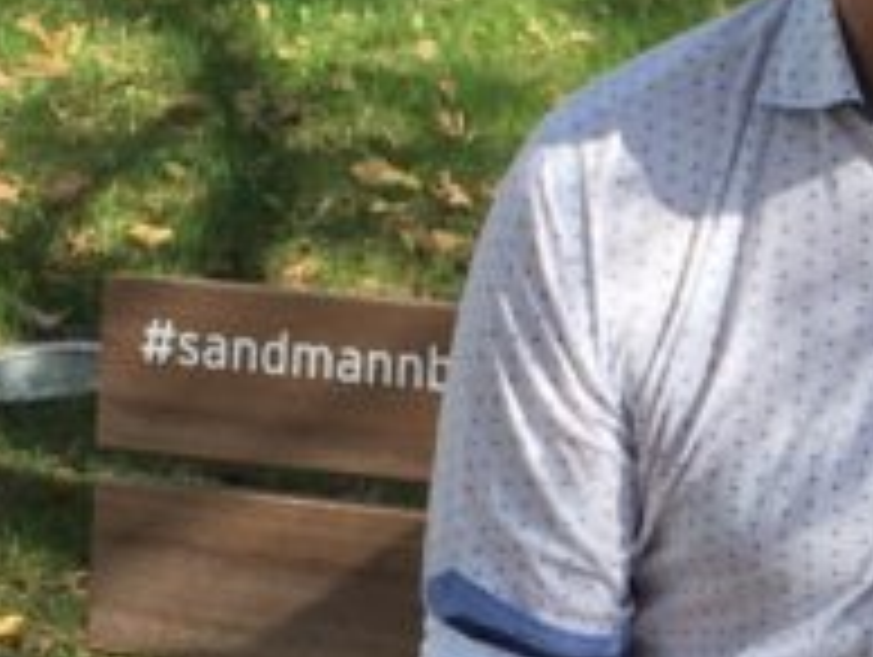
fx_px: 3863
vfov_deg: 9.7
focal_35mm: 153
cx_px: 1336
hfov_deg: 12.2
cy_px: 522
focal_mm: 4.15
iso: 25
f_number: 2.2
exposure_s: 1/625
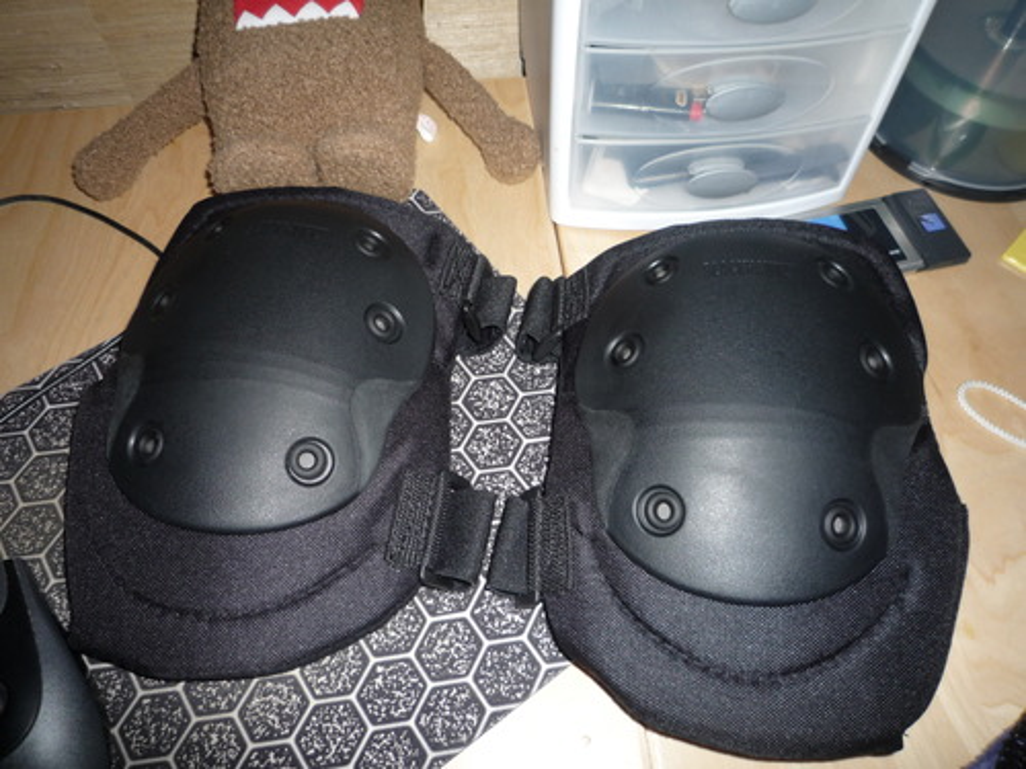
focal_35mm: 25
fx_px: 741
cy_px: 384
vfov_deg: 54.9
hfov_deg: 69.4
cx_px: 513
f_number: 2.8
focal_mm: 4.4
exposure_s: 1/30
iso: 100
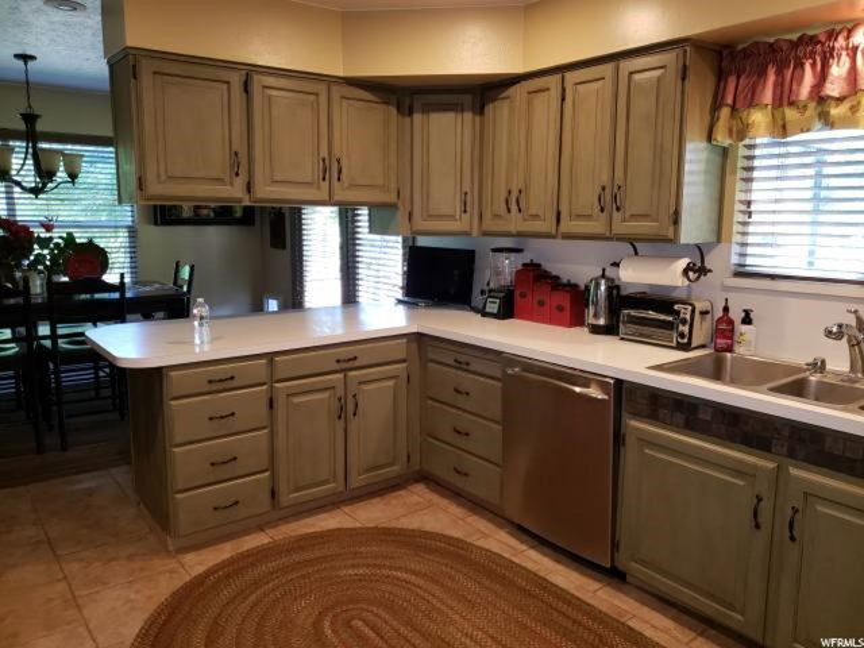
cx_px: 432
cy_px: 324
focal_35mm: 26
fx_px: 649
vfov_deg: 53.1
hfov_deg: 67.3
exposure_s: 1/30
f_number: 1.5
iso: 80
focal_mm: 4.3
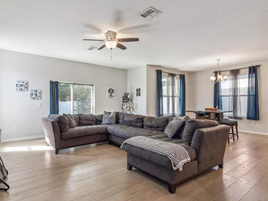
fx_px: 147
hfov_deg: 83.9
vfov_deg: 68.7
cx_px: 110
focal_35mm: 19
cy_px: 103
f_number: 10
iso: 800
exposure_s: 1/25
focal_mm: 16
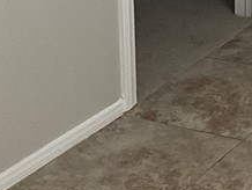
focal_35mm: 136
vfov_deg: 10.0
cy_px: -213
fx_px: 991
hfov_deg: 12.8
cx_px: 492
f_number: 1.8
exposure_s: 1/122
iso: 50
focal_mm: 3
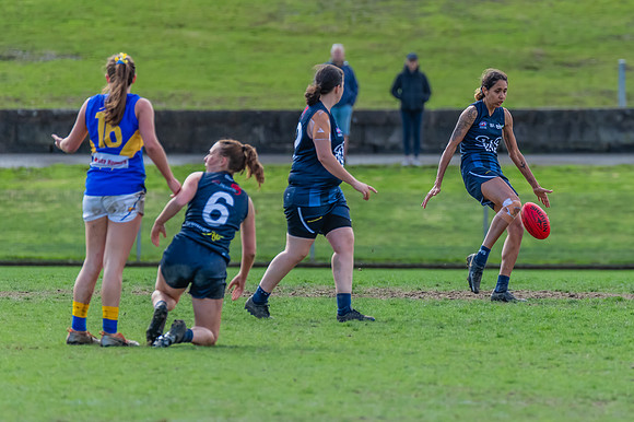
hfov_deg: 3.2
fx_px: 11458
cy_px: 180
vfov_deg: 2.1
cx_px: 458
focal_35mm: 651
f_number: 6
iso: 1250
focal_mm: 420
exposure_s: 1/1600
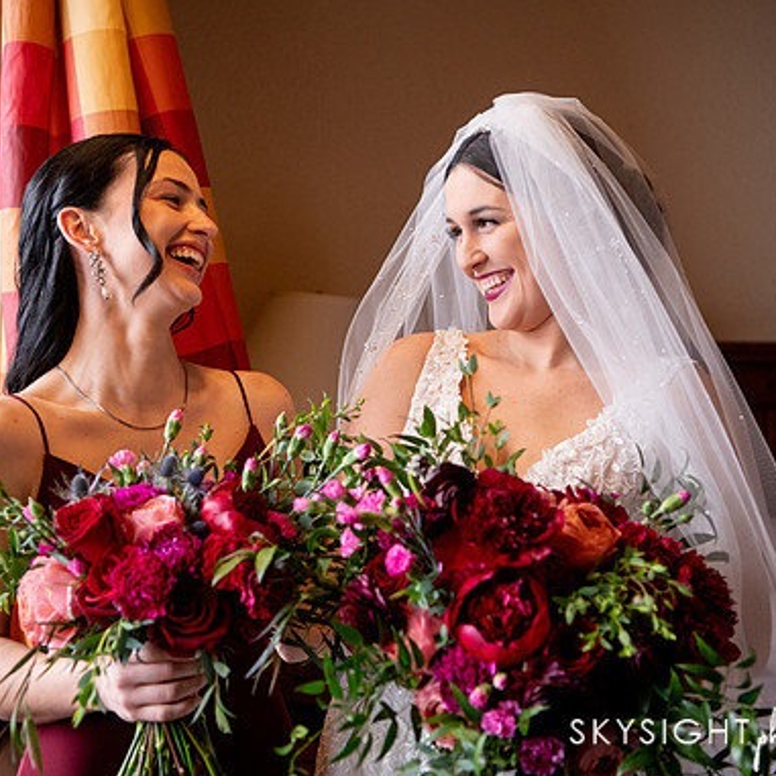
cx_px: 355
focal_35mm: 68
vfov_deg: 25.4
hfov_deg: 25.3
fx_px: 1725
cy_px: 370
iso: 2500
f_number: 3.2
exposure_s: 1/1600
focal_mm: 50
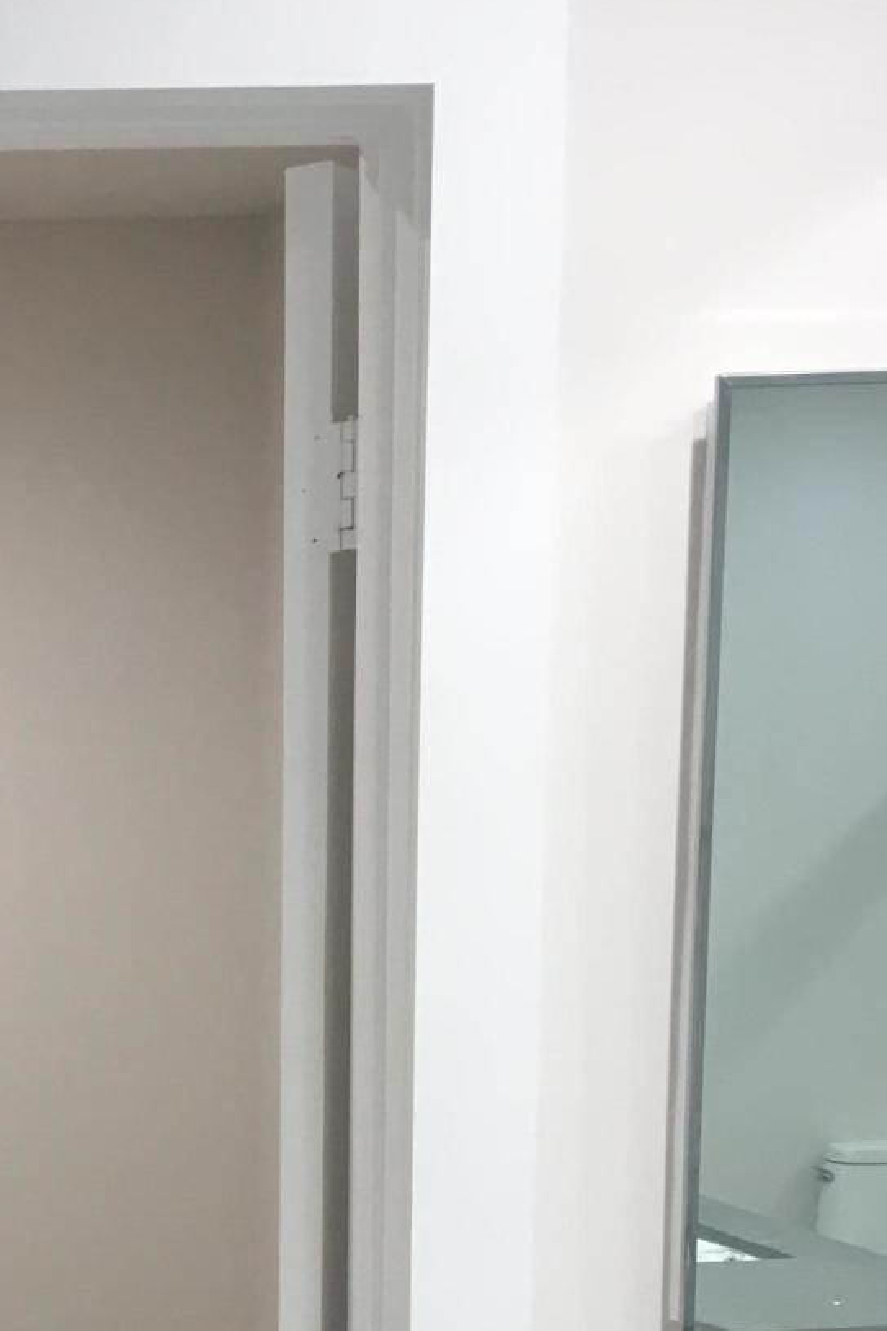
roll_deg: +1.7
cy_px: 1387
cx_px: -252
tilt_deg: -10.0
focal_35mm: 74
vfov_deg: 25.7
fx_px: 2736
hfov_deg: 17.3
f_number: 2.2
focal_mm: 4.15
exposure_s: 1/30
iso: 32
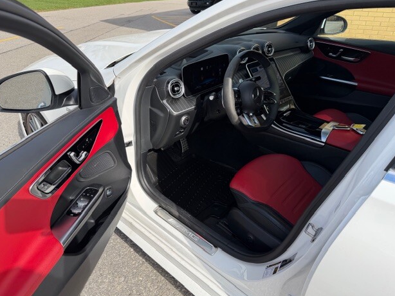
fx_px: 285
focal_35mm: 25
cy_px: 148
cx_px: 190
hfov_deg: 69.3
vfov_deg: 54.9
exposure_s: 1/2801
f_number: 1.78
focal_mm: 6.76
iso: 80
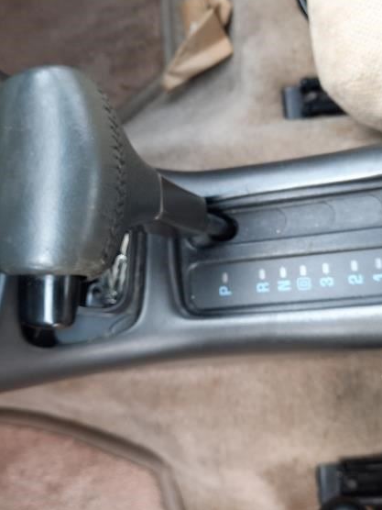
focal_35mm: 36
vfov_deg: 51.3
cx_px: 234
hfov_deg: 39.4
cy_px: 238
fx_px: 530
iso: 50
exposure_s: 1/60
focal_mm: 4.6
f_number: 2
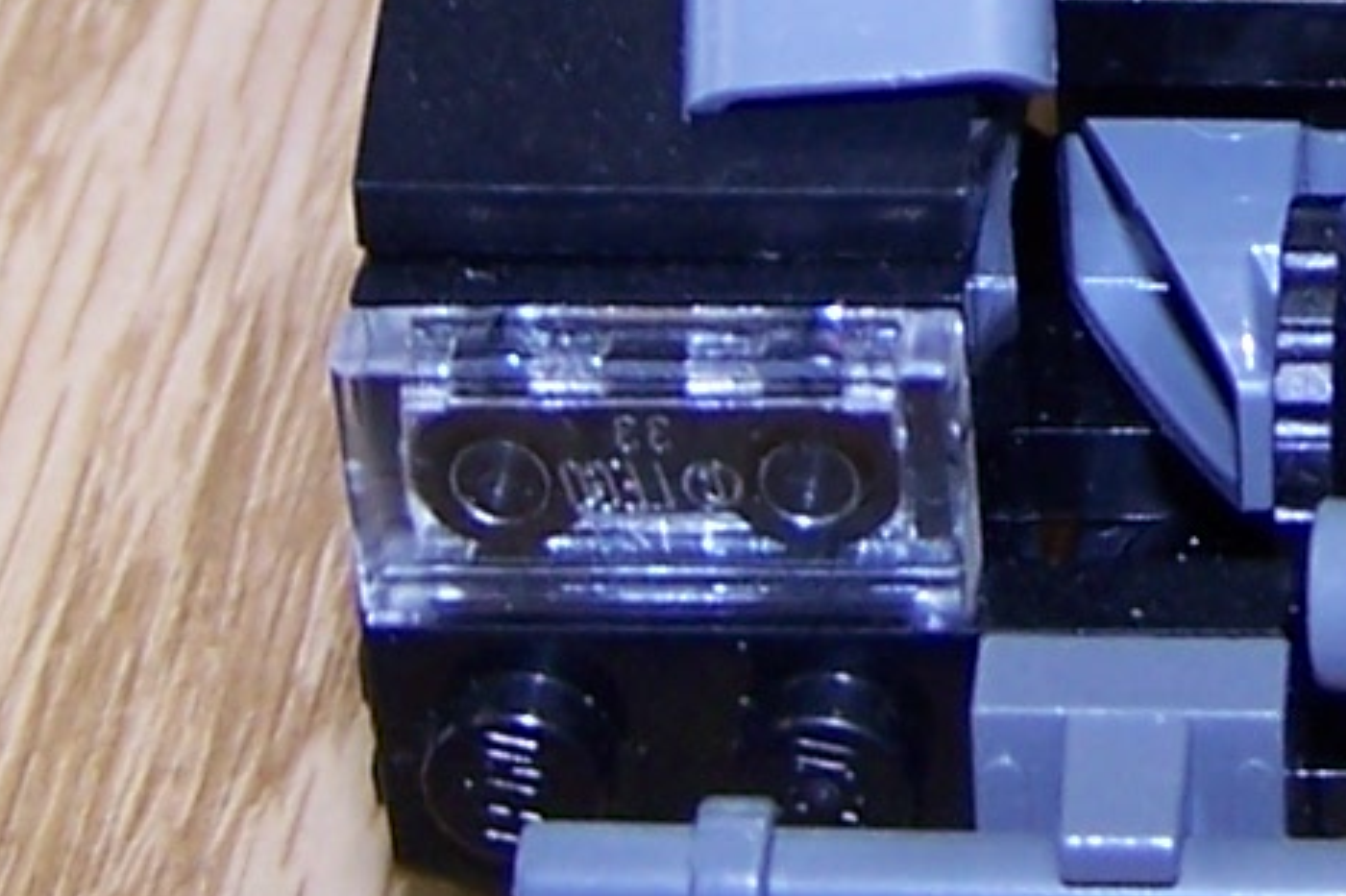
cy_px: -795
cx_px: 1715
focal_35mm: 195
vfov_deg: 6.8
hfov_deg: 10.3
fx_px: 7288
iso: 80
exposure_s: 1/60
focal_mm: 6.3
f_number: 2.8
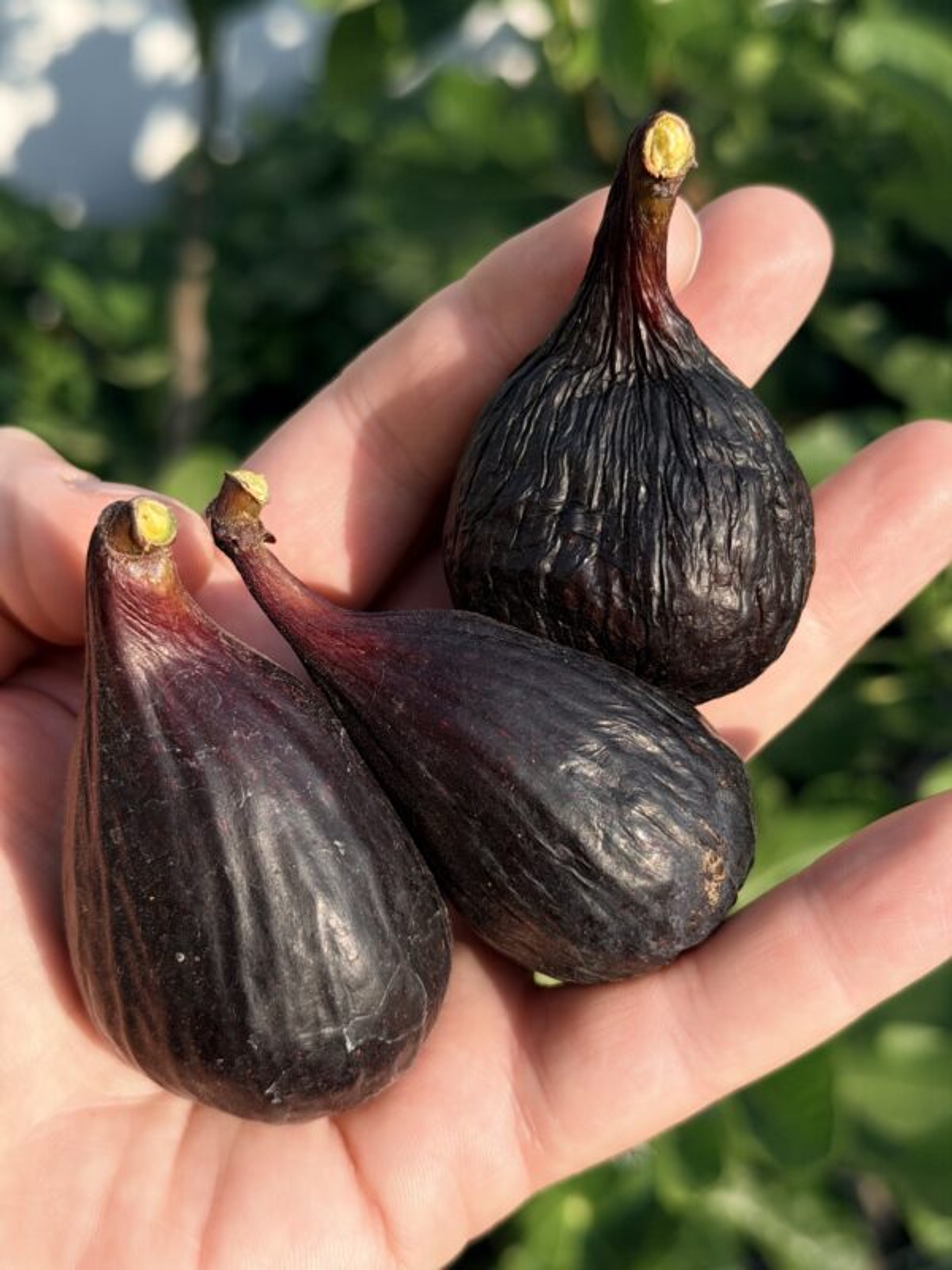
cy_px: 635
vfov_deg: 39.7
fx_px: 1760
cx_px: 476
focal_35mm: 48
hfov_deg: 30.3
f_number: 1.78
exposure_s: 1/2976
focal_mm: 6.76
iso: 64
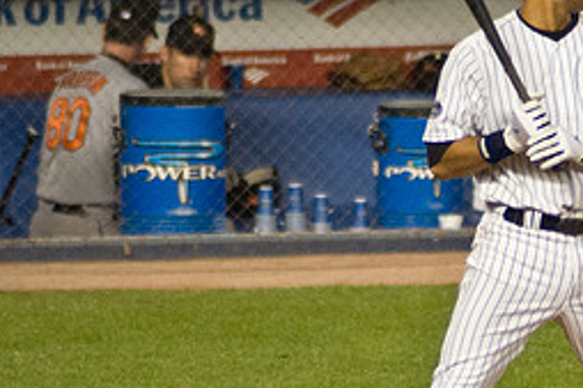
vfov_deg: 1.2
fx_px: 18206
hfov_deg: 1.8
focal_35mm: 1125
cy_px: 299
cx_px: 543
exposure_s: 1/200
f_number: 5.6
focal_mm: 300
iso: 1250
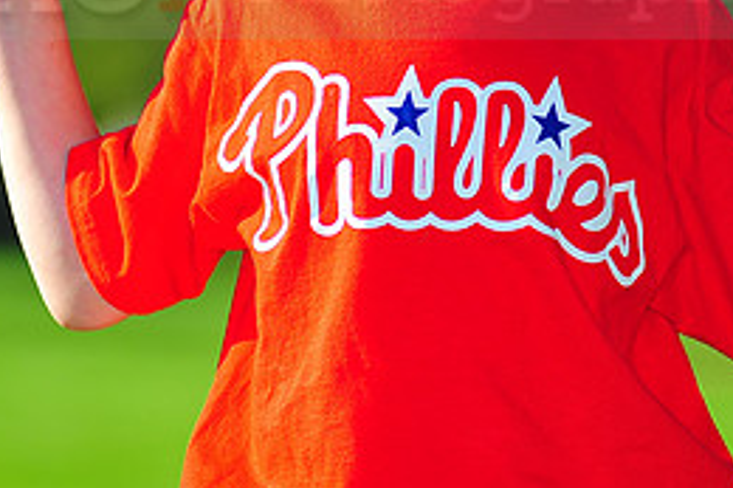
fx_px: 8180
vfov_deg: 3.4
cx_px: 440
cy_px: -45
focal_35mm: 402
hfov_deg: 5.1
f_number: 4
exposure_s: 1/1250
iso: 200
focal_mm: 180
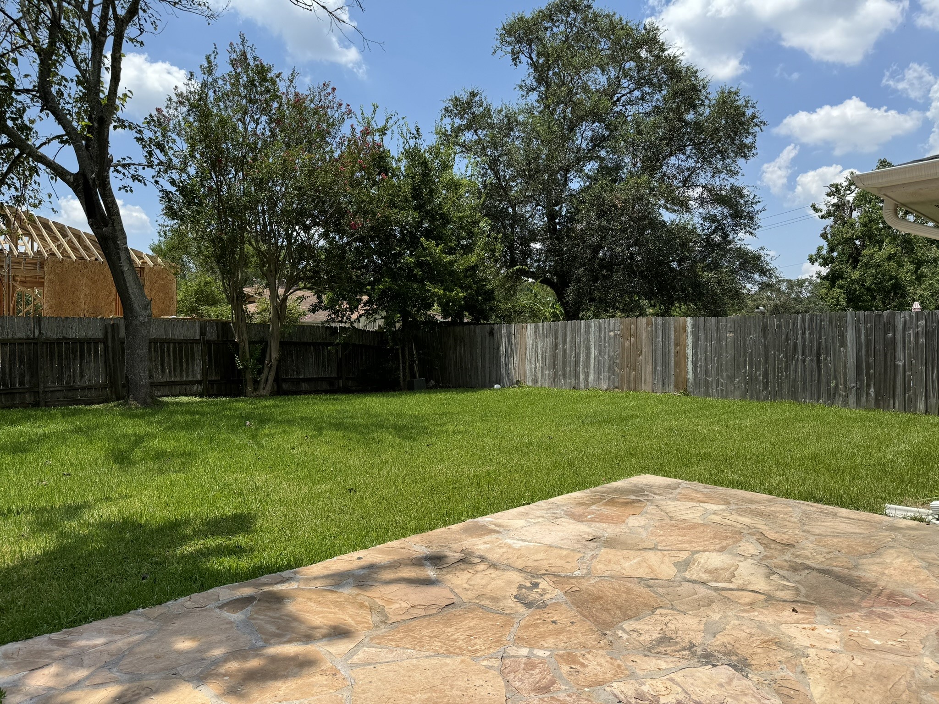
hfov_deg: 71.6
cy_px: 352
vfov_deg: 56.8
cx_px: 470
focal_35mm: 24
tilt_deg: -0.9
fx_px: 651
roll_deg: -0.4
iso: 80
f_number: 1.78
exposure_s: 1/4608
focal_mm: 6.76
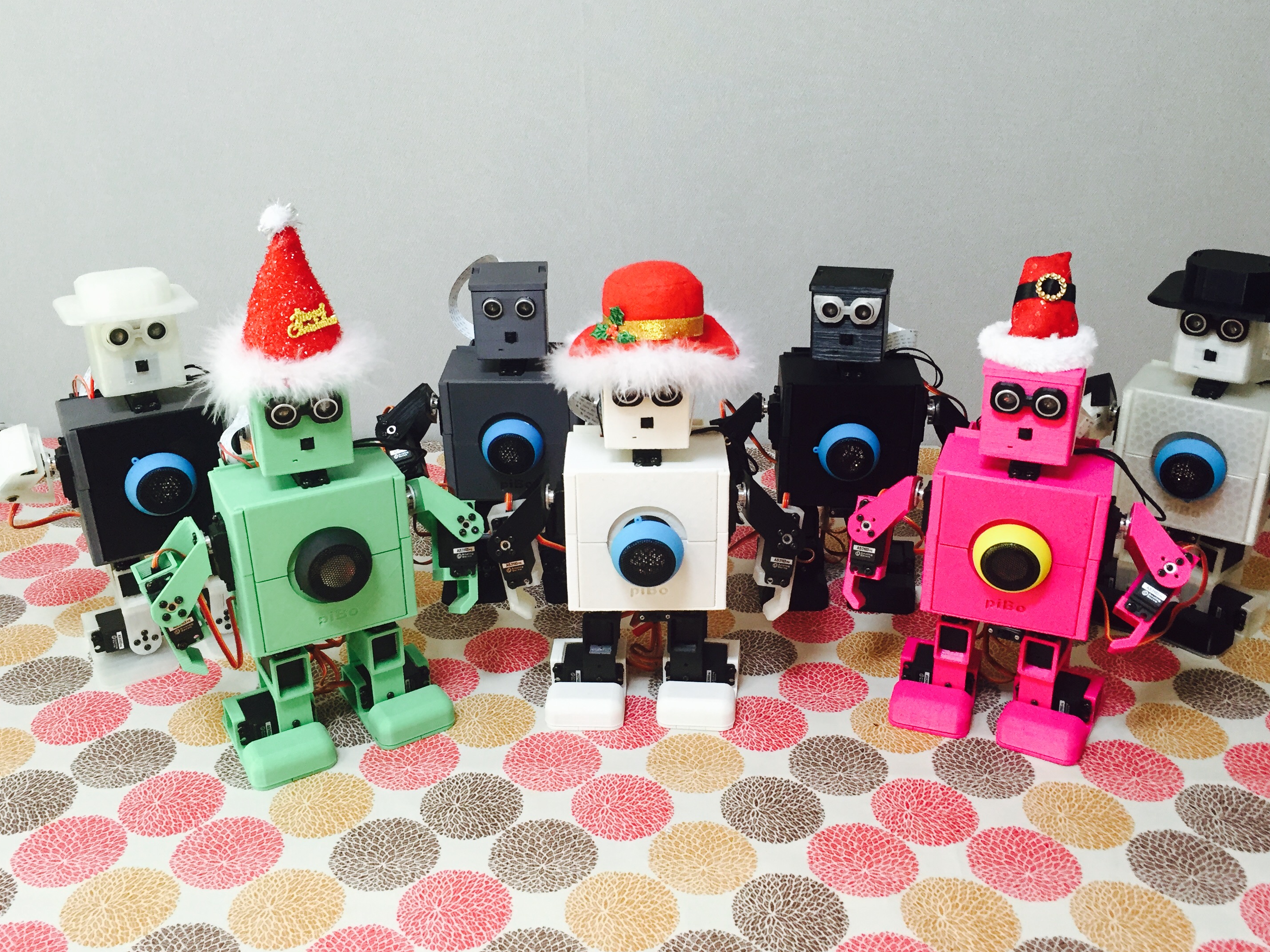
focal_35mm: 33
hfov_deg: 55.3
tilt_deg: -24.9
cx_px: 667
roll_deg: -0.9
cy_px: 450
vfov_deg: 42.9
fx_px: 1211
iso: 50
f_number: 2.2
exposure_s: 1/30
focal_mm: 4.15
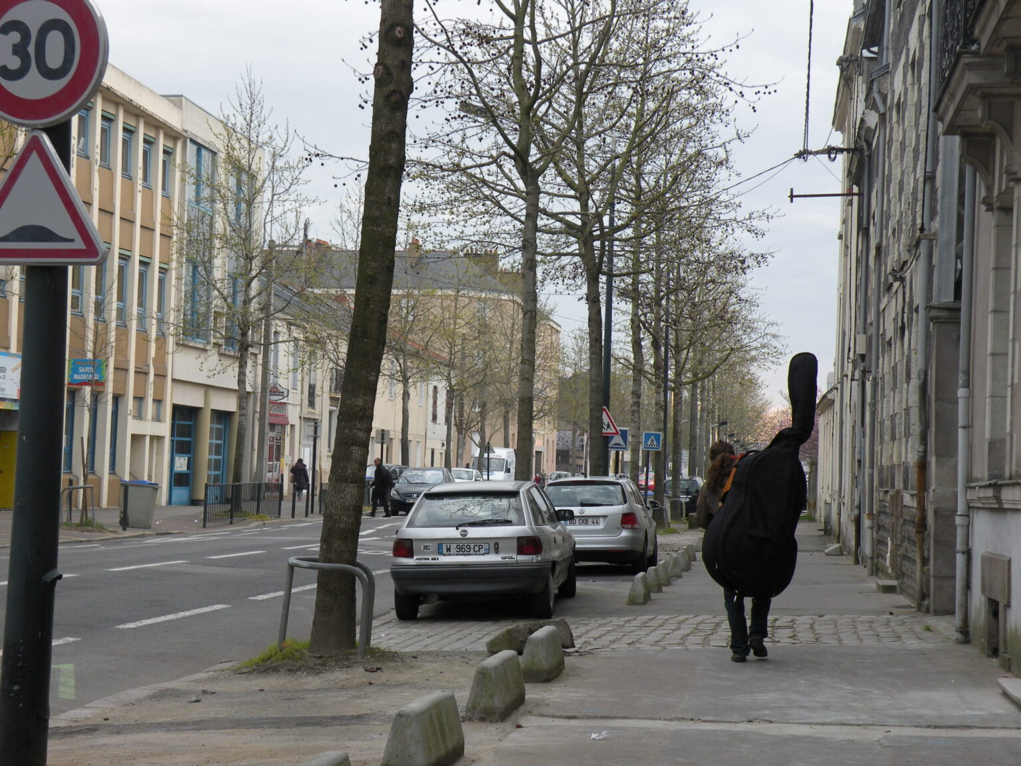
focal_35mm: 67
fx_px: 1976
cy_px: 383
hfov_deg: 29.0
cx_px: 510
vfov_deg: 21.9
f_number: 4
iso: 64
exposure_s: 1/103
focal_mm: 11.9
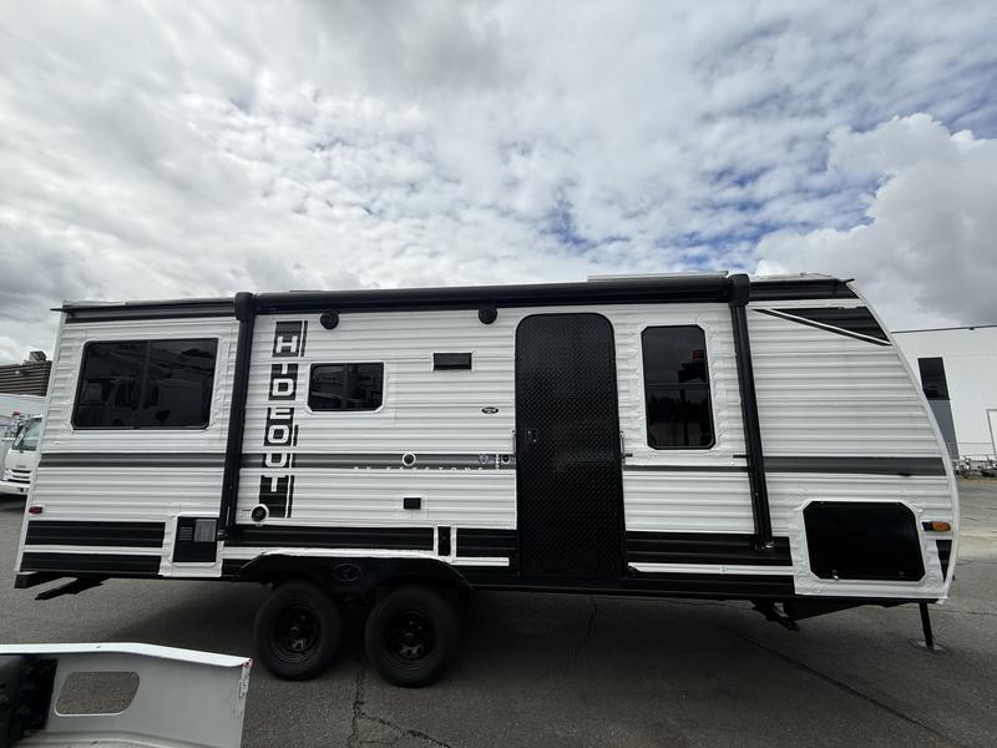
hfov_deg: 102.1
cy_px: 374
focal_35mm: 14
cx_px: 498
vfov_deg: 85.7
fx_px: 403
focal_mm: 2.22
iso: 50
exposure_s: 1/3460
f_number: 2.2
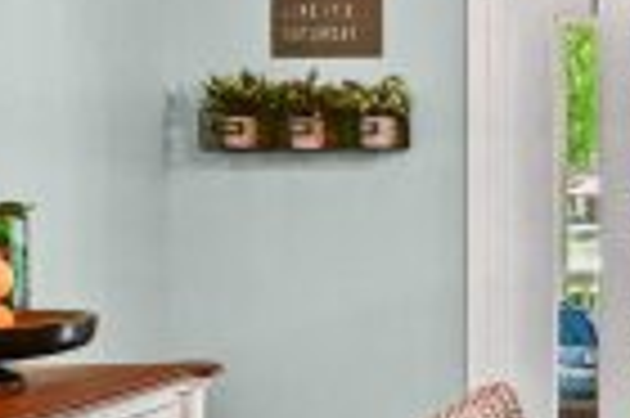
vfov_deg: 18.1
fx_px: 1311
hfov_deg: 23.6
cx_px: 835
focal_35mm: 75
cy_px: 193
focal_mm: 14
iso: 3600
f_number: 6.3
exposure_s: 1/25
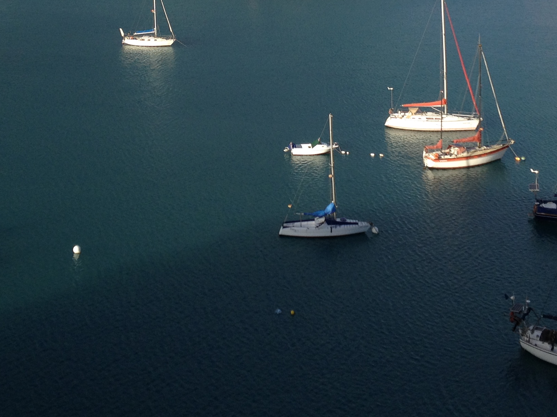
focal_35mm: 70
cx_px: 280
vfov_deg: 20.5
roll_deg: +0.1
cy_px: 19
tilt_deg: -9.3
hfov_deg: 27.8
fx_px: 1126
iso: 50
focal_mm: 4.28
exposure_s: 1/1577
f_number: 2.4
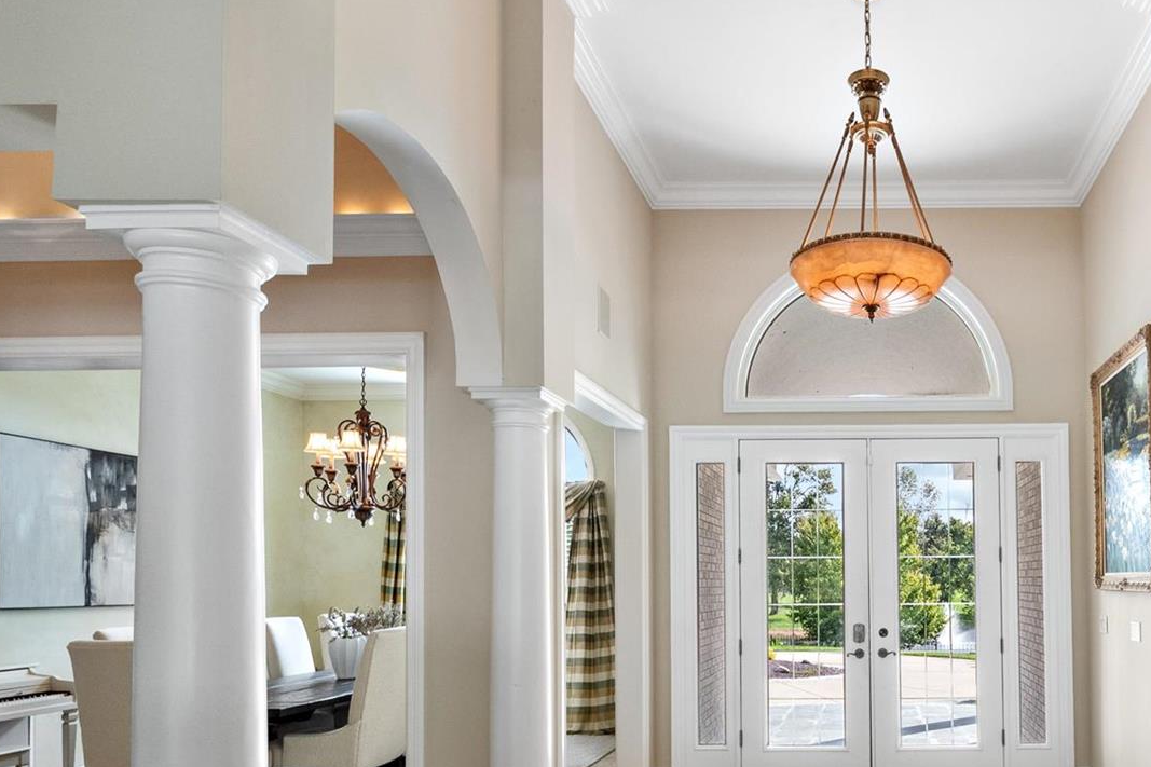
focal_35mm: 24
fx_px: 767
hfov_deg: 69.3
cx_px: 851
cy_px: 551
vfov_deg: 51.4
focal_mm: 8
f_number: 8
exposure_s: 1/500
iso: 400
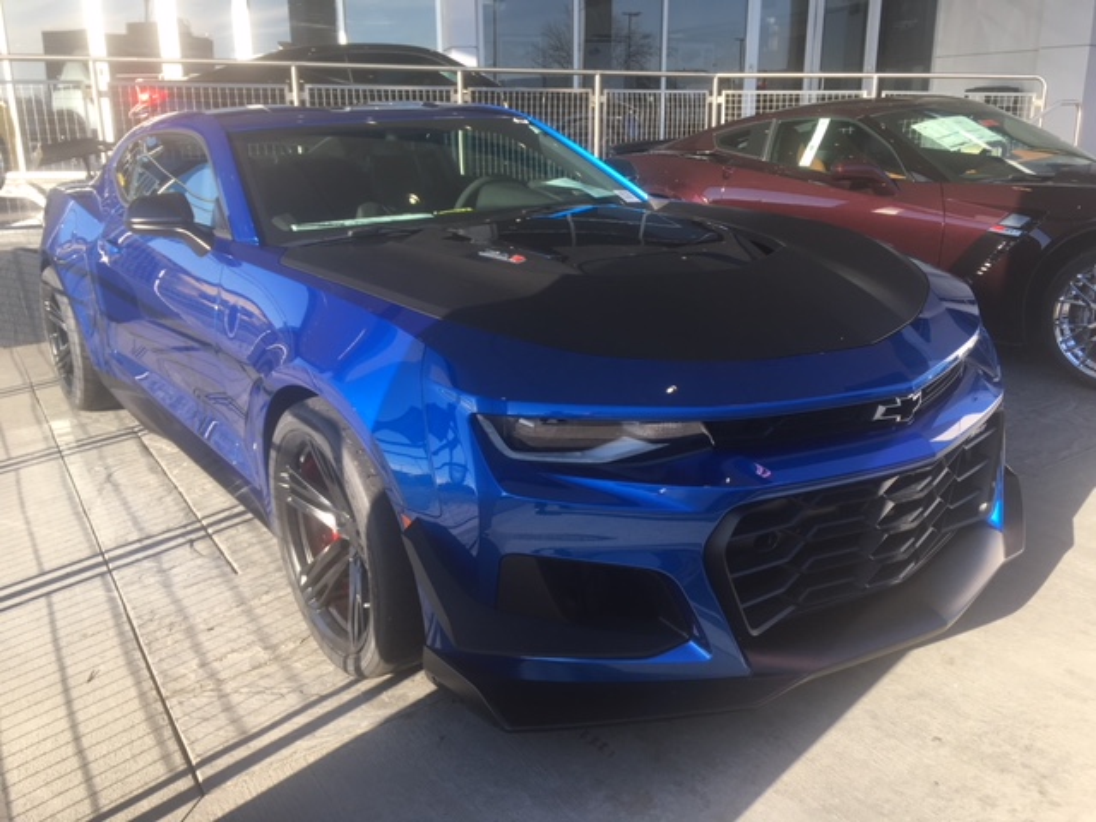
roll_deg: +1.3
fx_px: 918
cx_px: 548
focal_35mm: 29
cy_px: 411
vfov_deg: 48.2
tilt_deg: -16.0
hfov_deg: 61.7
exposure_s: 1/319
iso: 25
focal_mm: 4.15
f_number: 2.2
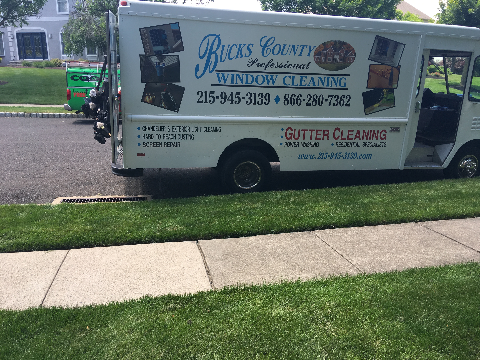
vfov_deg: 48.2
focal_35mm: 29
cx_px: 240
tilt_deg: -14.2
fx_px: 402
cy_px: 180
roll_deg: -0.6
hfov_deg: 61.7
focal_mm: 4.15
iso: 25
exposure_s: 1/286
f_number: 2.2
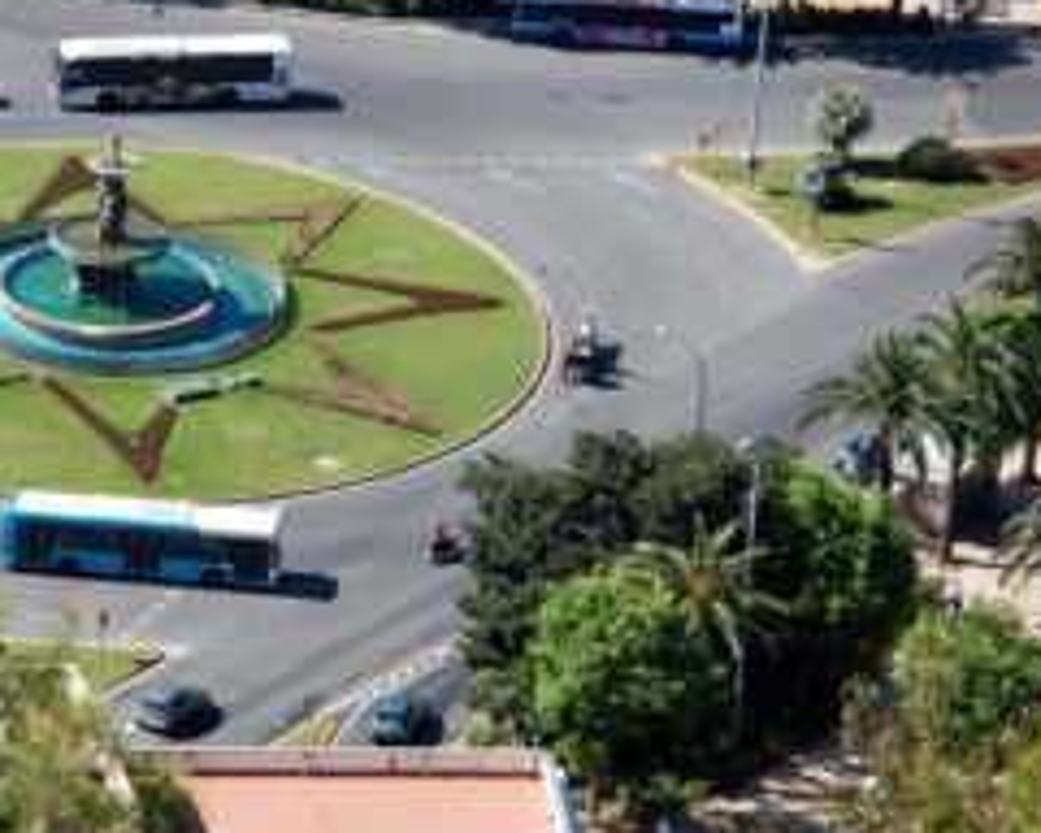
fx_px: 6347
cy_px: 254
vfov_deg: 7.5
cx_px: 243
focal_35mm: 206
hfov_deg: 9.4
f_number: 5.6
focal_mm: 70
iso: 180
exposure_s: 1/500
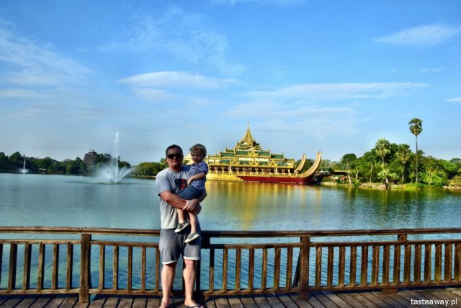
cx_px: 230
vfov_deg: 48.0
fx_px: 346
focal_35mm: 27
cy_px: 154
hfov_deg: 67.4
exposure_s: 1/400
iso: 400
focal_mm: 18
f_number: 11
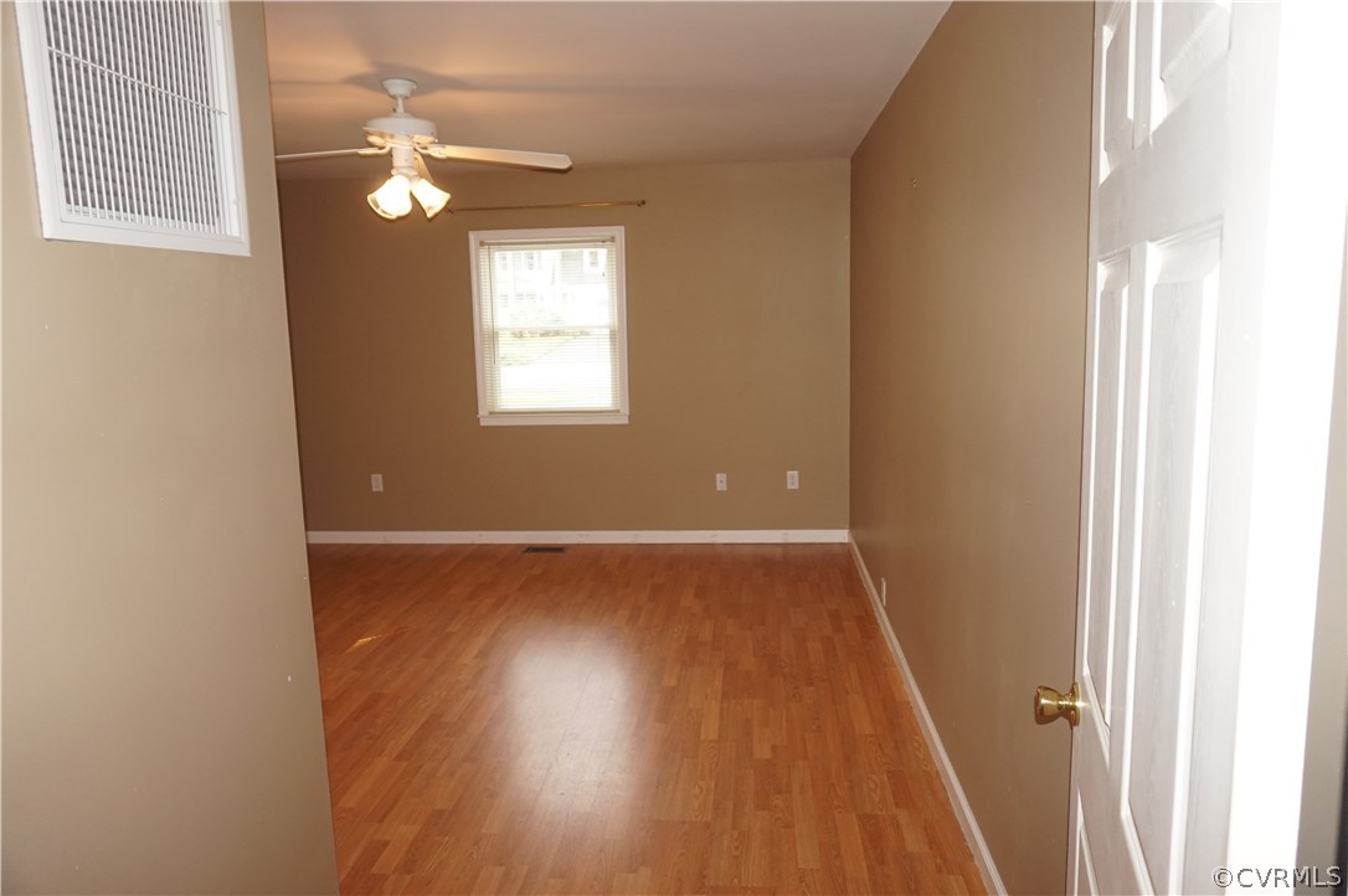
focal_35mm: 24
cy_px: 448
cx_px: 674
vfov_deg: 53.0
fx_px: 898
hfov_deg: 73.8
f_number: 4
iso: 640
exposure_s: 1/160
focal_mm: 16
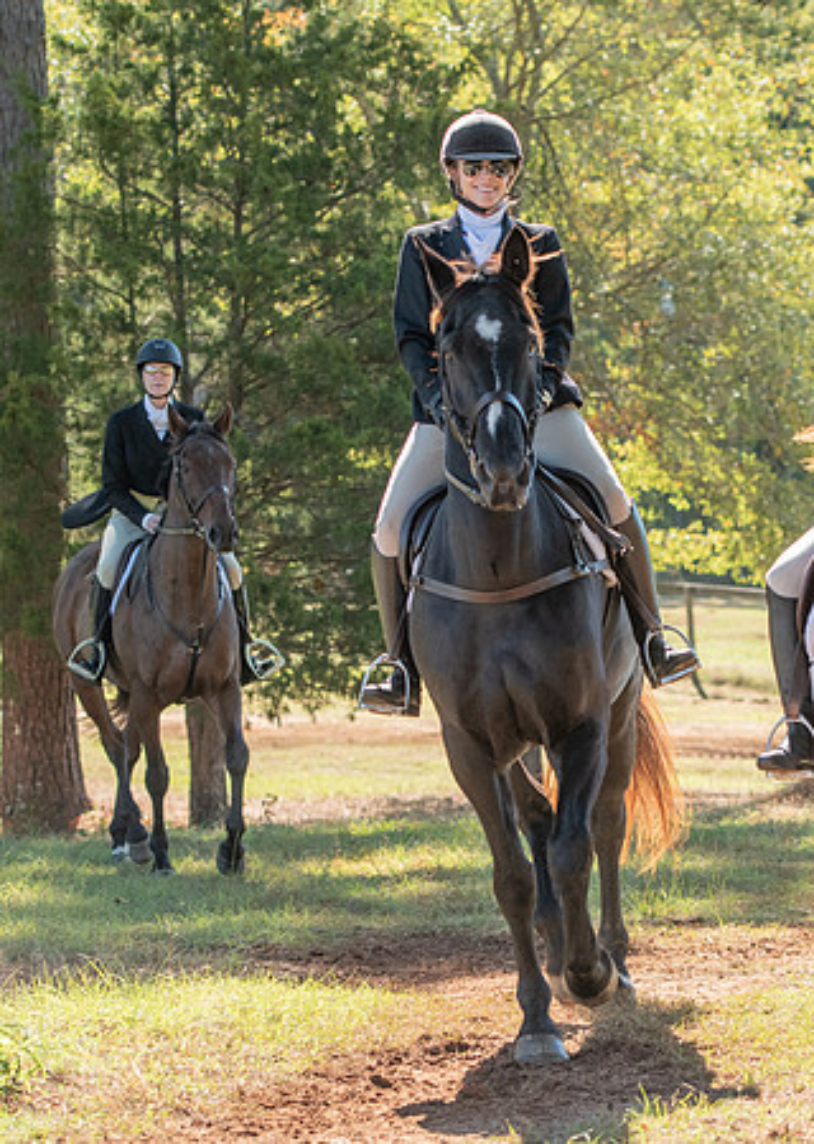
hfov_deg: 8.5
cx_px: 667
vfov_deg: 12.0
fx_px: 5440
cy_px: 597
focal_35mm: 168
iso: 280
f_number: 4
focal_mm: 80
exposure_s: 1/320
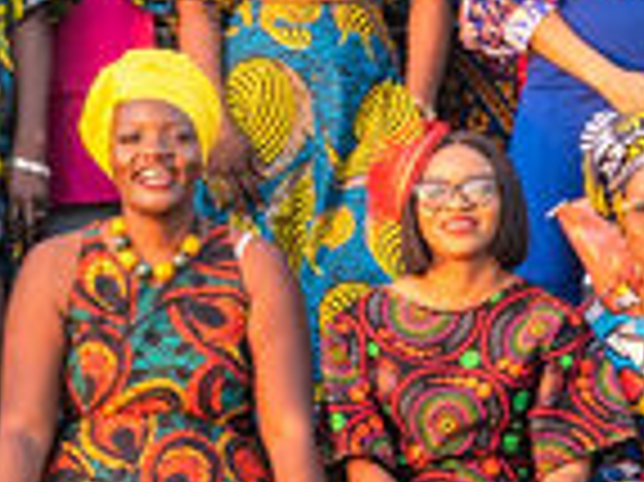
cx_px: -122
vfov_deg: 2.5
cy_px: -41
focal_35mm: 587
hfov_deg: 3.4
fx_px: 10911
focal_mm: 85
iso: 400
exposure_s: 1/100
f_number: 6.3
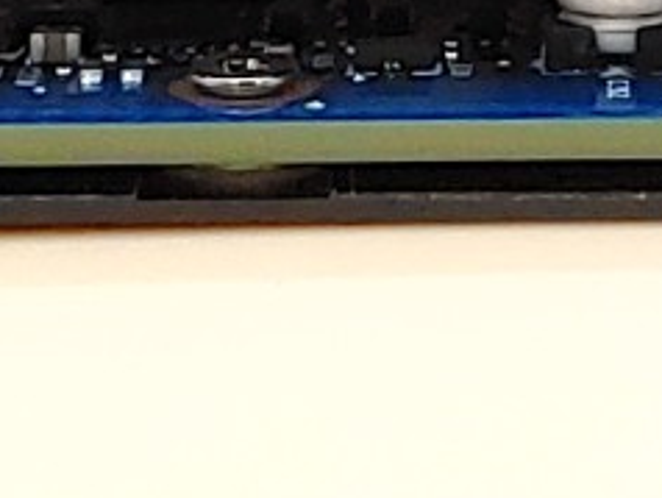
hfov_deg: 7.1
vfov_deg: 5.3
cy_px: -484
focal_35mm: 278
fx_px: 5322
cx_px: 570
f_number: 1.8
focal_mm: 4.36
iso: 50
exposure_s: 1/120
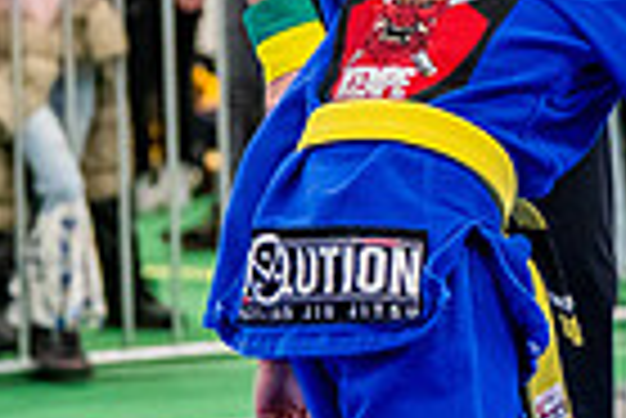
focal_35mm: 292
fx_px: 5083
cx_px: 923
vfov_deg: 4.7
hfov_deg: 6.9
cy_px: 88
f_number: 2.8
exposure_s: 1/500
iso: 5000
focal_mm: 70
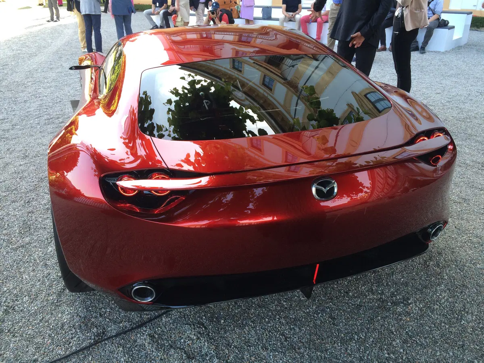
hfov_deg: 61.7
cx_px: 242
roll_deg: +1.5
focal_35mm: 29
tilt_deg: -25.5
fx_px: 405
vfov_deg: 48.2
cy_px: 182
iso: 40
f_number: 2.2
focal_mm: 4.15
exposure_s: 1/100
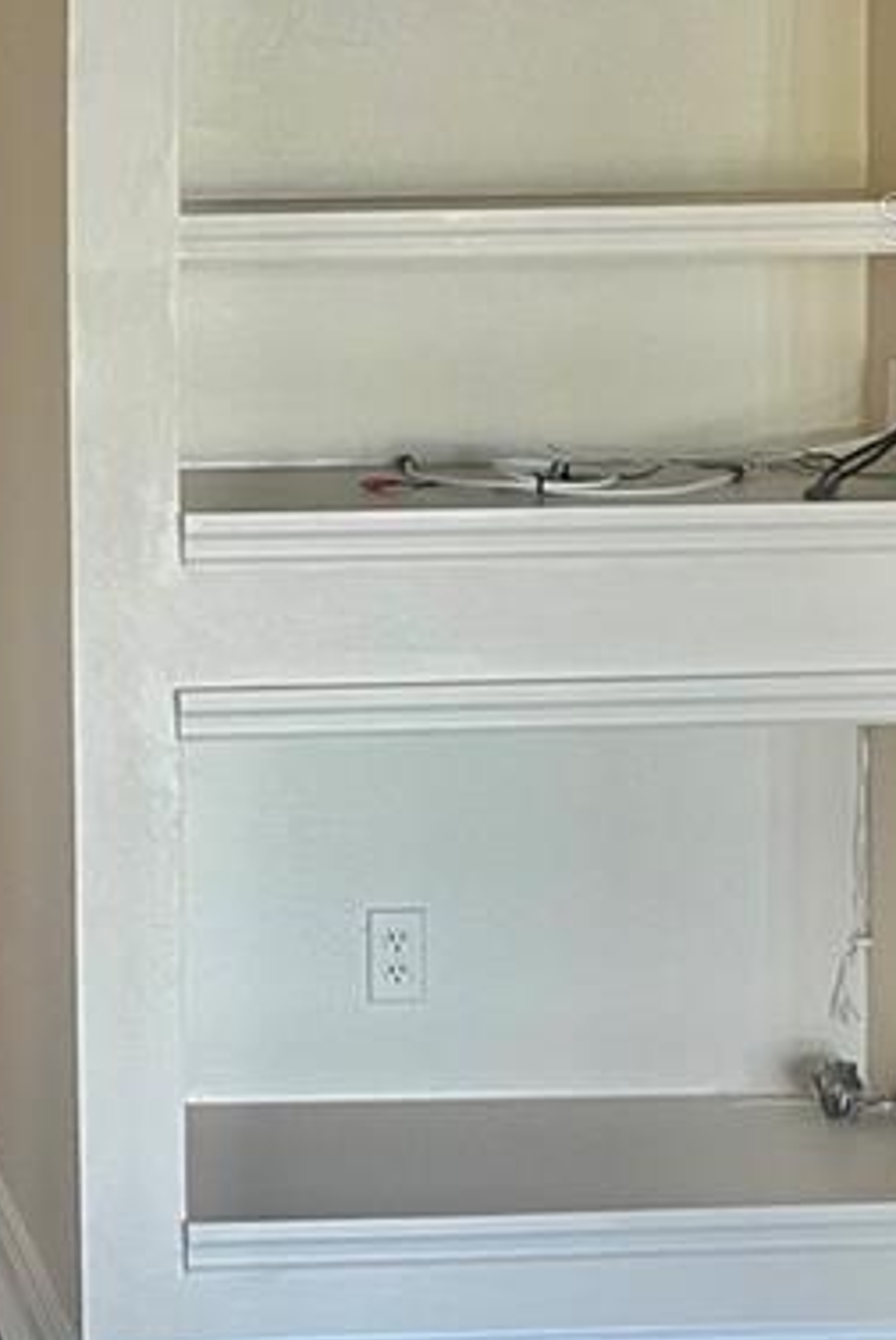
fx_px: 3205
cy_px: 217
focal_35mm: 86
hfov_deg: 14.9
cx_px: -388
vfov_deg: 23.2
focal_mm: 5.7
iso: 125
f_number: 1.5
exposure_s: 1/60
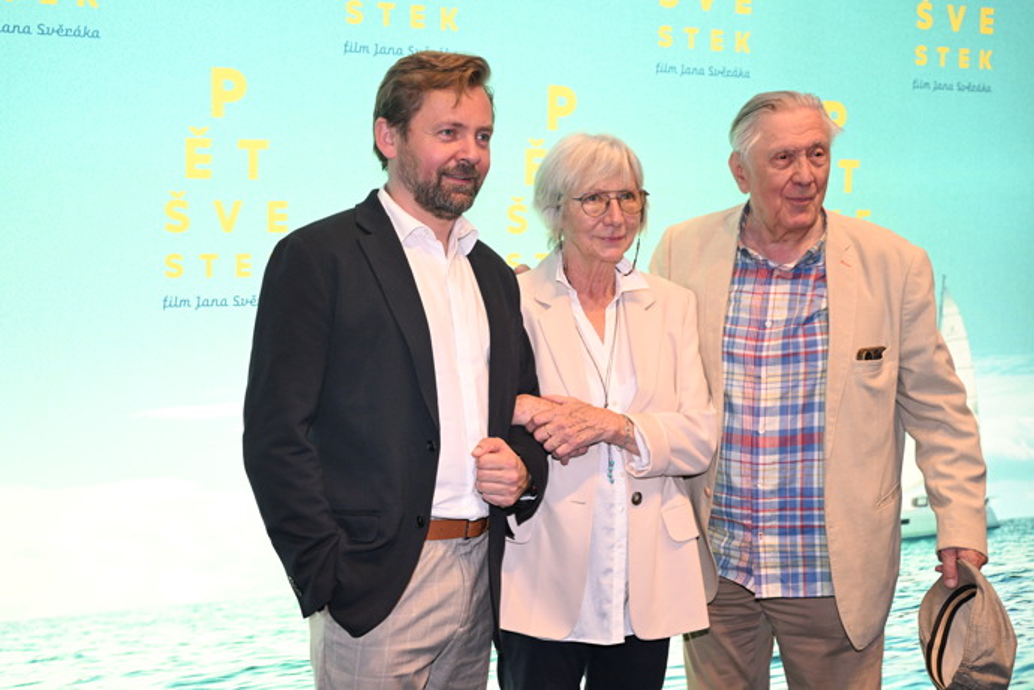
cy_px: 345
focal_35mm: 51
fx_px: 1465
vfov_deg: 26.5
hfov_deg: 38.9
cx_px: 517
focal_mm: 51
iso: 2000
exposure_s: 1/125
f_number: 5.6
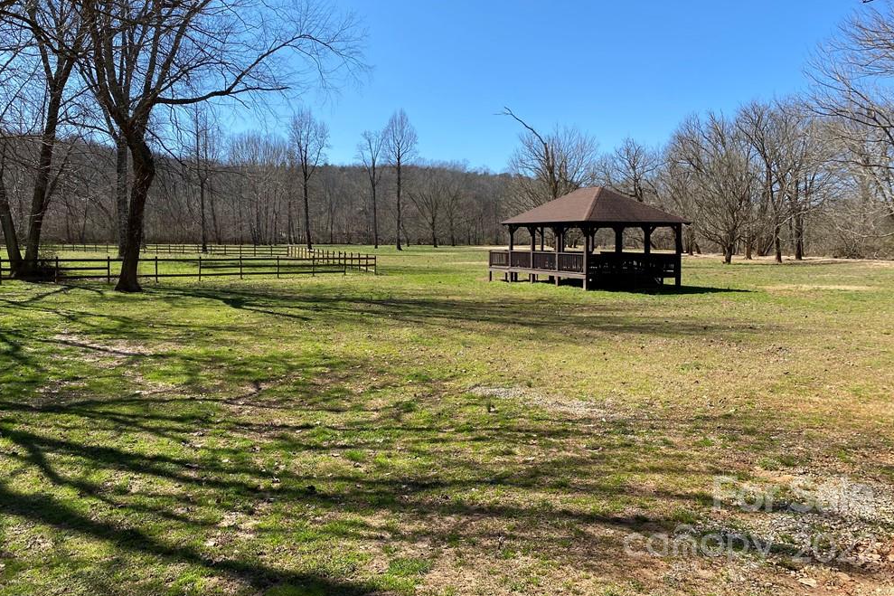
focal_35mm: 28
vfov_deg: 46.3
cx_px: 432
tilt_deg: -0.7
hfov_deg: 65.5
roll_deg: -0.7
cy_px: 260
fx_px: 695
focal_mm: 4.25
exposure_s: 1/1866
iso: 32
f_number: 1.8
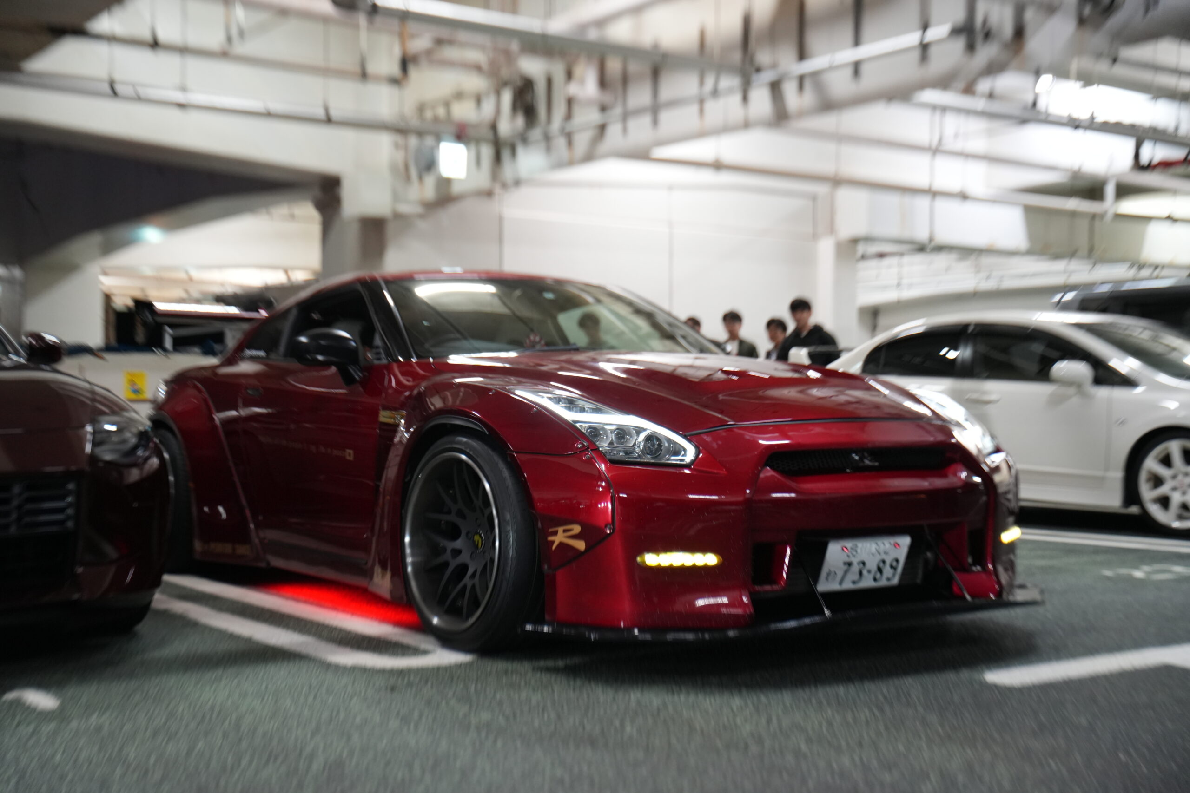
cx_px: 595
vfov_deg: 29.6
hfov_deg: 43.3
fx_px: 1501
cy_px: 396
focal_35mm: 45
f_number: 2.8
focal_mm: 45.4
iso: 2500
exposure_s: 1/160
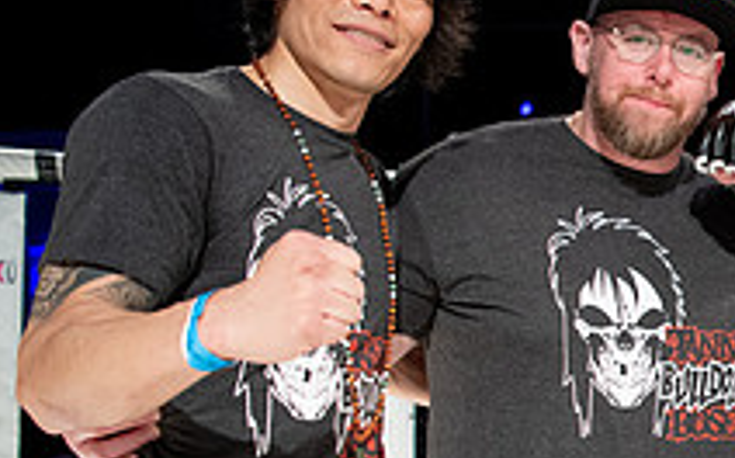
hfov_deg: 26.4
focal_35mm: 67
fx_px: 1341
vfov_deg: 19.1
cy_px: 404
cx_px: 936
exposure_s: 1/1000
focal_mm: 24
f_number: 2.8
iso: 1250
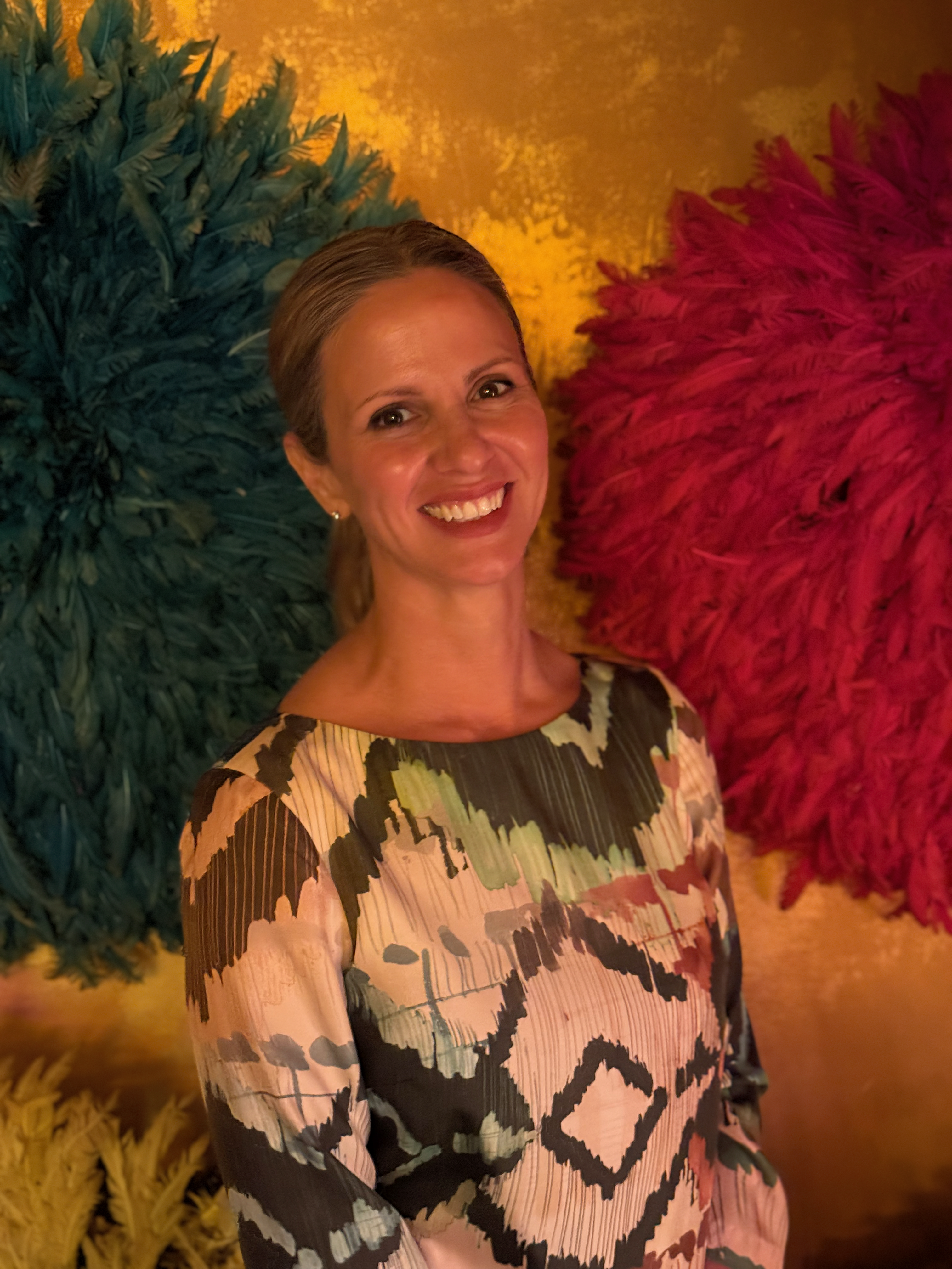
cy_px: 634
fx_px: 1760
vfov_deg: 39.7
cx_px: 476
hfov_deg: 30.3
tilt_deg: -9.3
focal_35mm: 48
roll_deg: +1.4
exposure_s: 1/20
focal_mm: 6.76
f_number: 1.78
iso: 1000
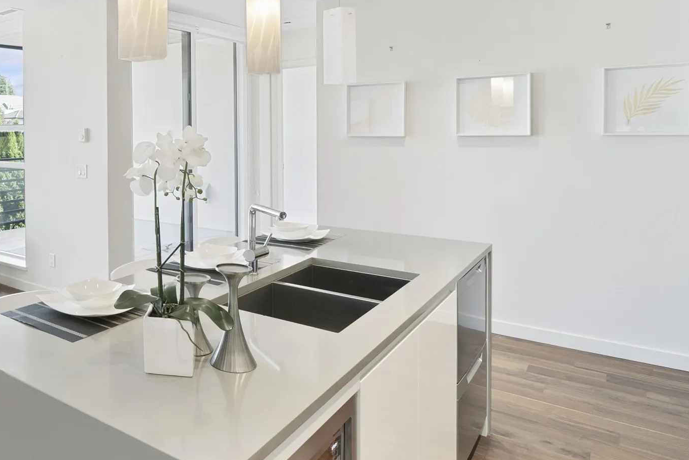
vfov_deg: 47.5
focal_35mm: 27
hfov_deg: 60.1
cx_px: 107
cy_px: 172
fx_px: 517
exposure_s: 1/8
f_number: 8
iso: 1000
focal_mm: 12
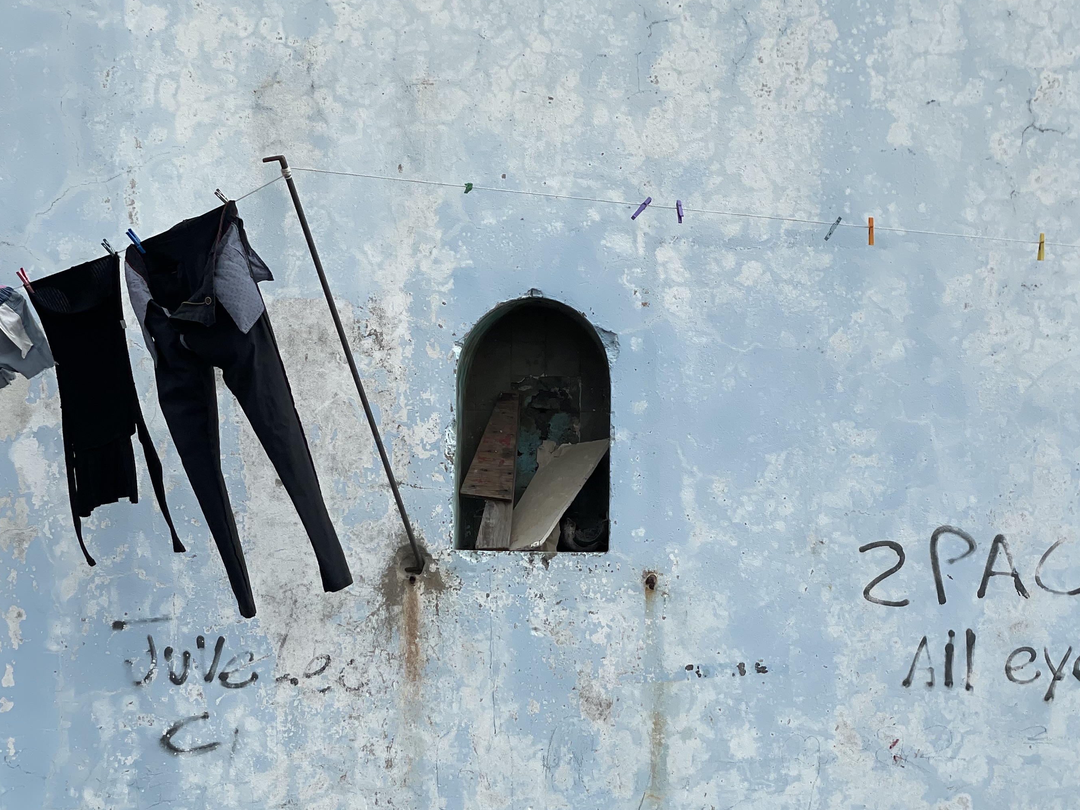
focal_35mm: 78
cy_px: 525
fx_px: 2434
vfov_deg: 18.9
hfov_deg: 25.0
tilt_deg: +1.0
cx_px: 589
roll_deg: -1.1
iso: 25
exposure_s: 1/2083
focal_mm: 6
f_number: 2
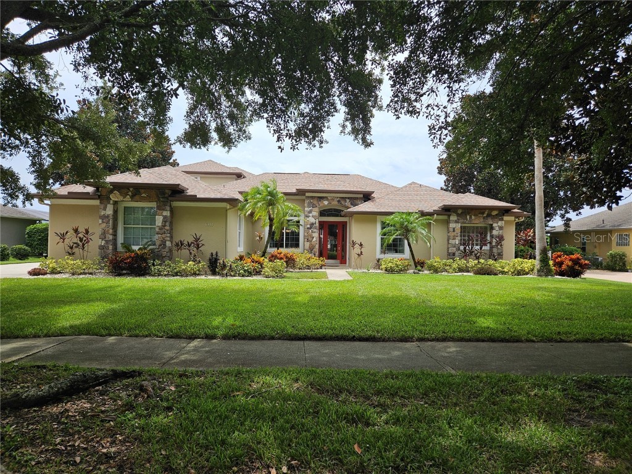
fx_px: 420
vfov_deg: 58.9
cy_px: 237
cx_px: 316
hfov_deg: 73.9
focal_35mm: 23
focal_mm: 5.4
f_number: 1.8
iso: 32
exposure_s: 1/1632
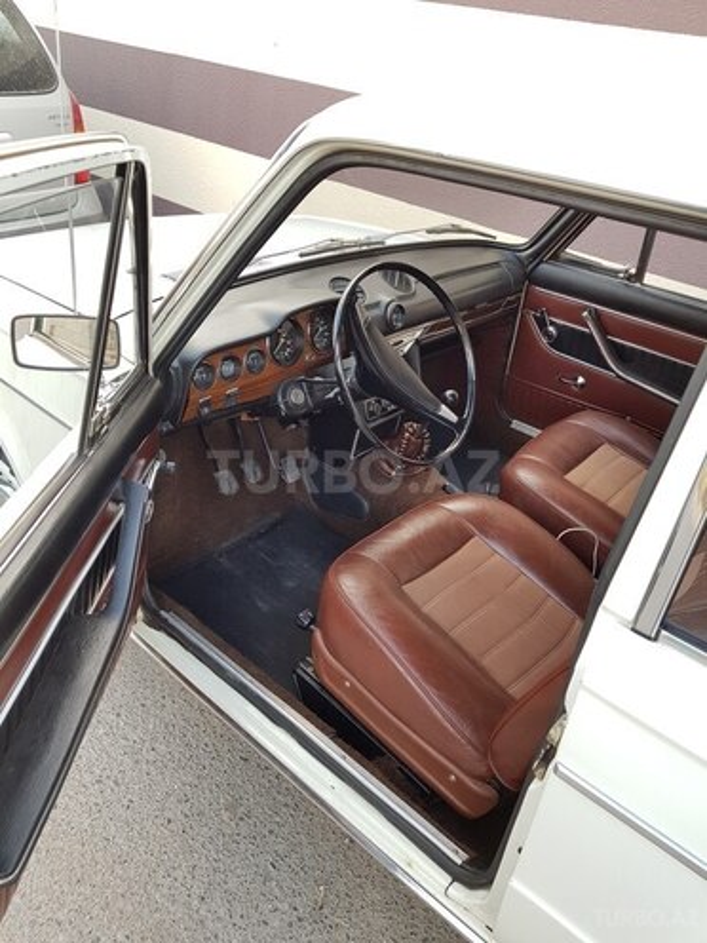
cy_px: 472
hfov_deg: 53.1
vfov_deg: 67.3
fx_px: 708
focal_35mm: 26
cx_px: 354
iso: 64
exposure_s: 1/100
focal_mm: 4.2
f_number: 1.7
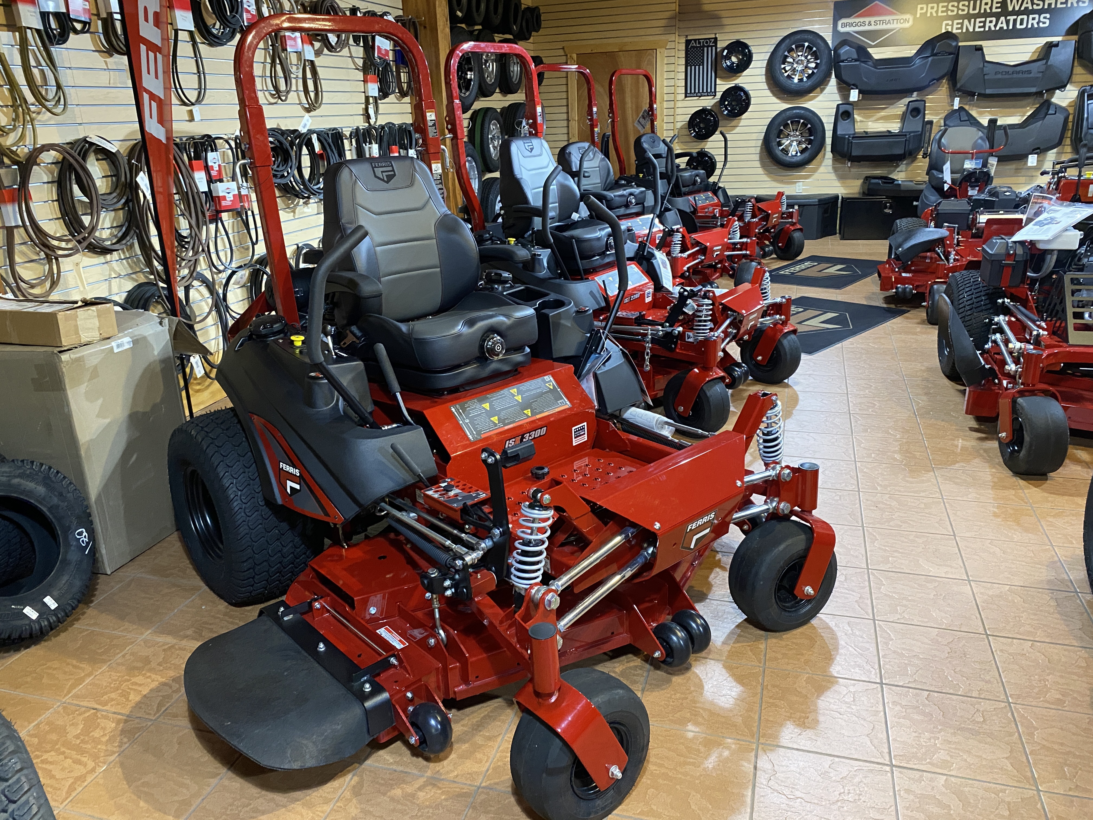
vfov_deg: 53.1
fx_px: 821
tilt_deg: -20.7
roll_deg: +2.6
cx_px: 546
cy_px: 410
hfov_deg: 67.3
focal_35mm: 26
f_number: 1.8
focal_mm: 4.25
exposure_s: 1/30
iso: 640
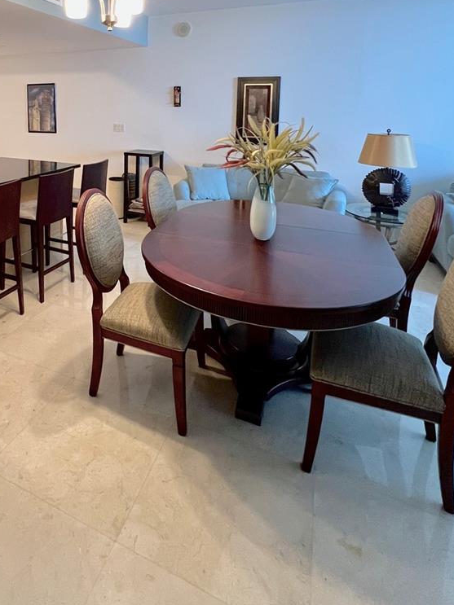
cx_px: 134
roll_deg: -1.2
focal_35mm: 21
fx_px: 367
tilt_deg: -4.6
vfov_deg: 72.9
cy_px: 144
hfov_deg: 61.1
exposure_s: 1/60
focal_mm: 1.57
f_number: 1.8
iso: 250
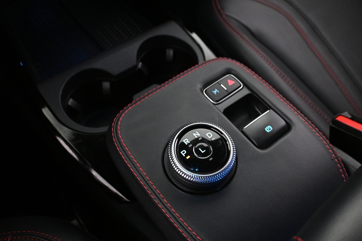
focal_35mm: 34
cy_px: 120
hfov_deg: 56.2
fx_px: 338
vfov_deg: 39.3
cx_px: 208
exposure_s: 1/50
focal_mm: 19
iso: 4000
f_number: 3.8
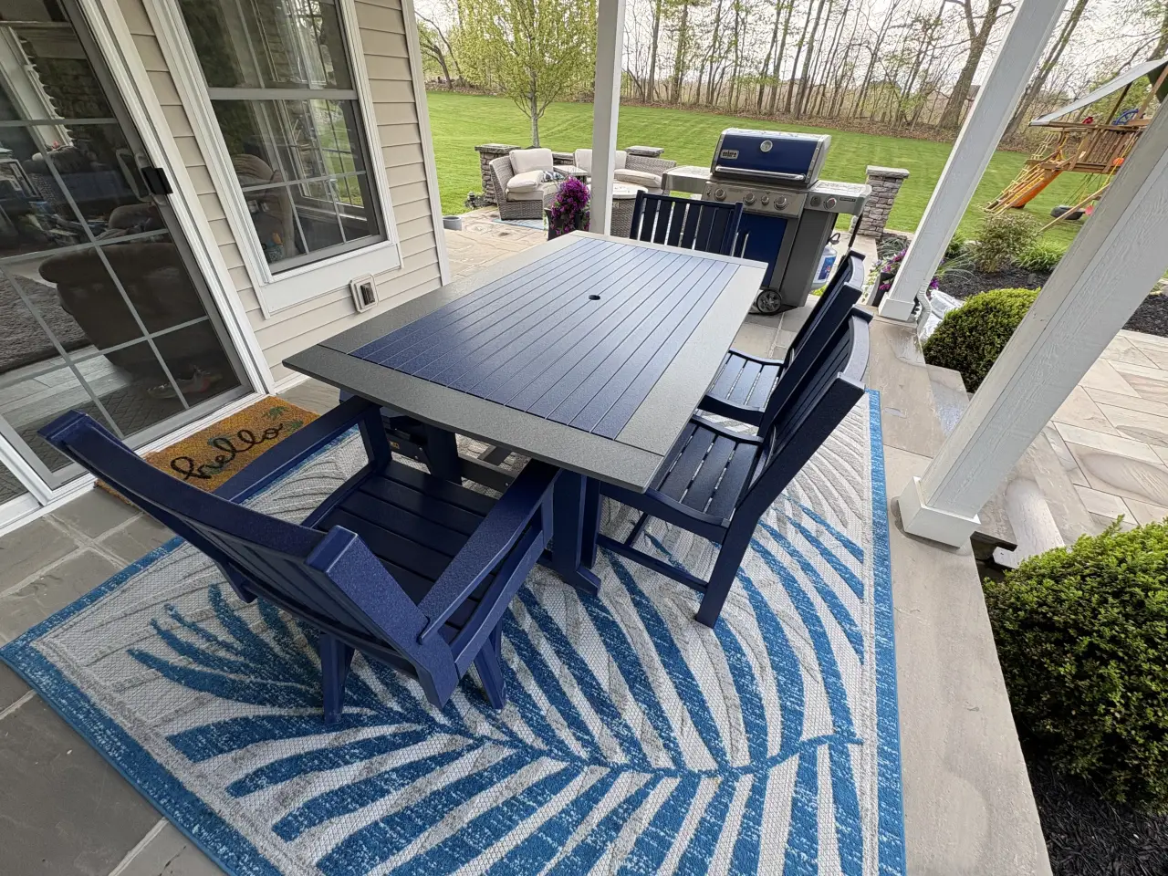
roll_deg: -2.7
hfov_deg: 102.1
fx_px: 472
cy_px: 438
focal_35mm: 14
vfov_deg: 85.7
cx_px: 584
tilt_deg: -37.1
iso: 40
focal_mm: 2.22
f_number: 2.2
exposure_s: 1/99
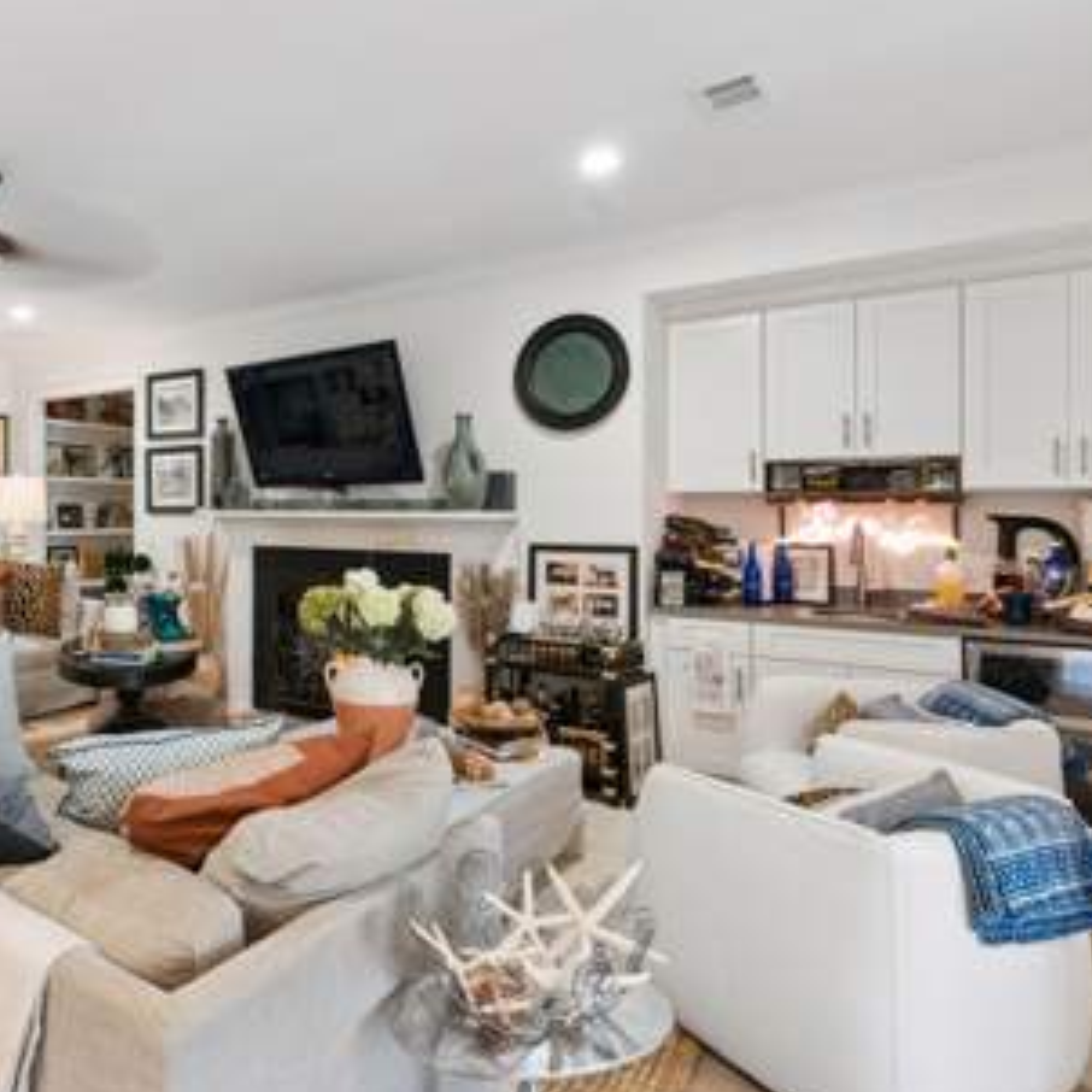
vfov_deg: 67.3
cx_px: 278
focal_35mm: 23
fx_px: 821
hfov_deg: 63.5
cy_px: 535
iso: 200
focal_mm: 17
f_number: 8
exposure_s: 1/2.5
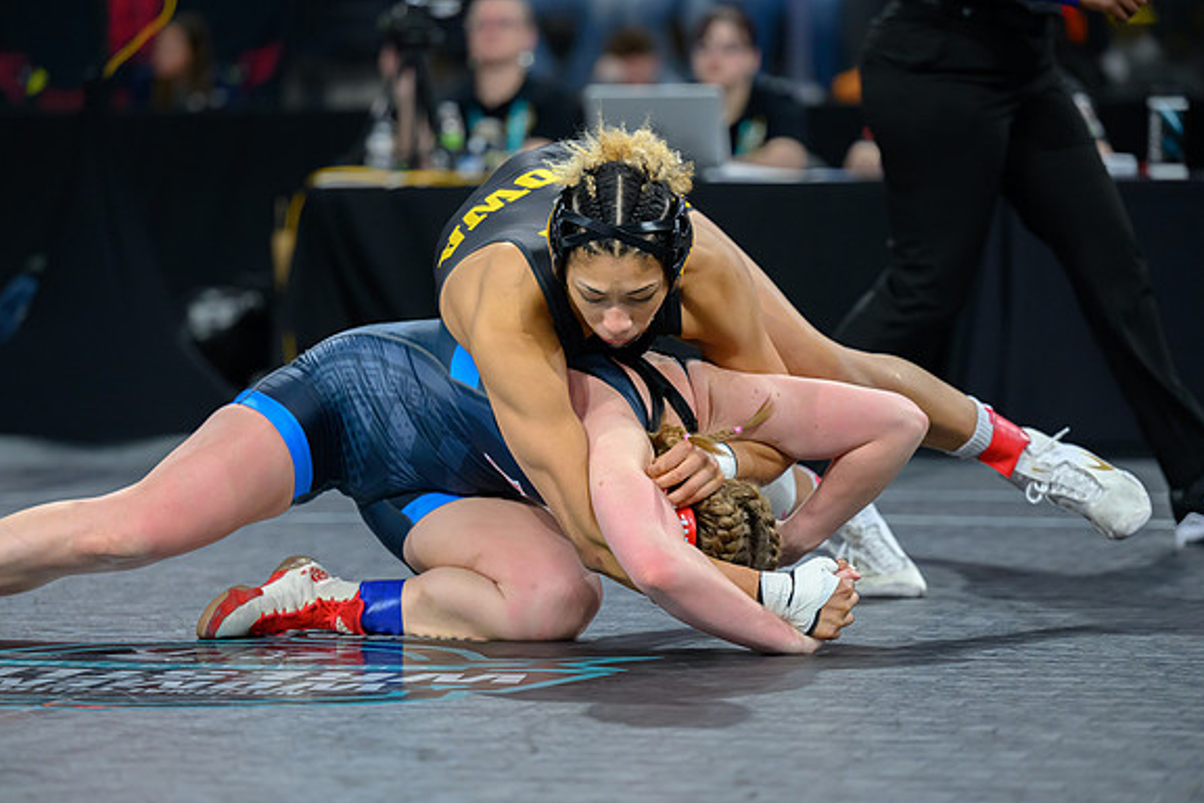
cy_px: 434
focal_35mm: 156
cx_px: 607
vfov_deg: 8.8
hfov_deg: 13.2
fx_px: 5217
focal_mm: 135
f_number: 2.8
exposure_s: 1/800
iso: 3600
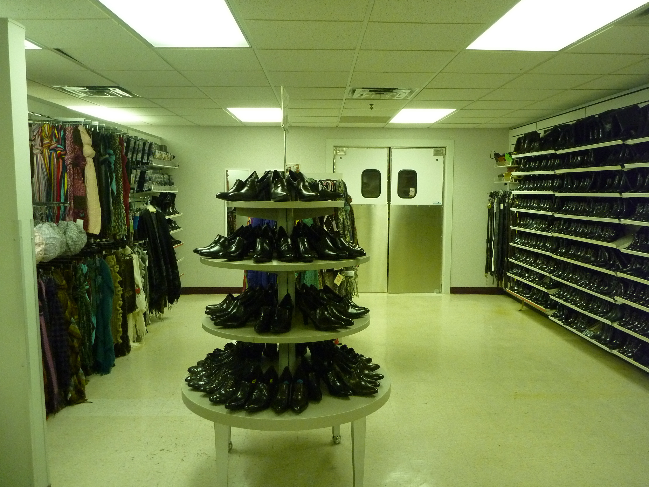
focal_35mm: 29
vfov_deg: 48.2
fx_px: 544
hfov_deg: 61.6
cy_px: 248
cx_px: 334
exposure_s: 1/30
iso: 320
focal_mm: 4.9
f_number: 3.3
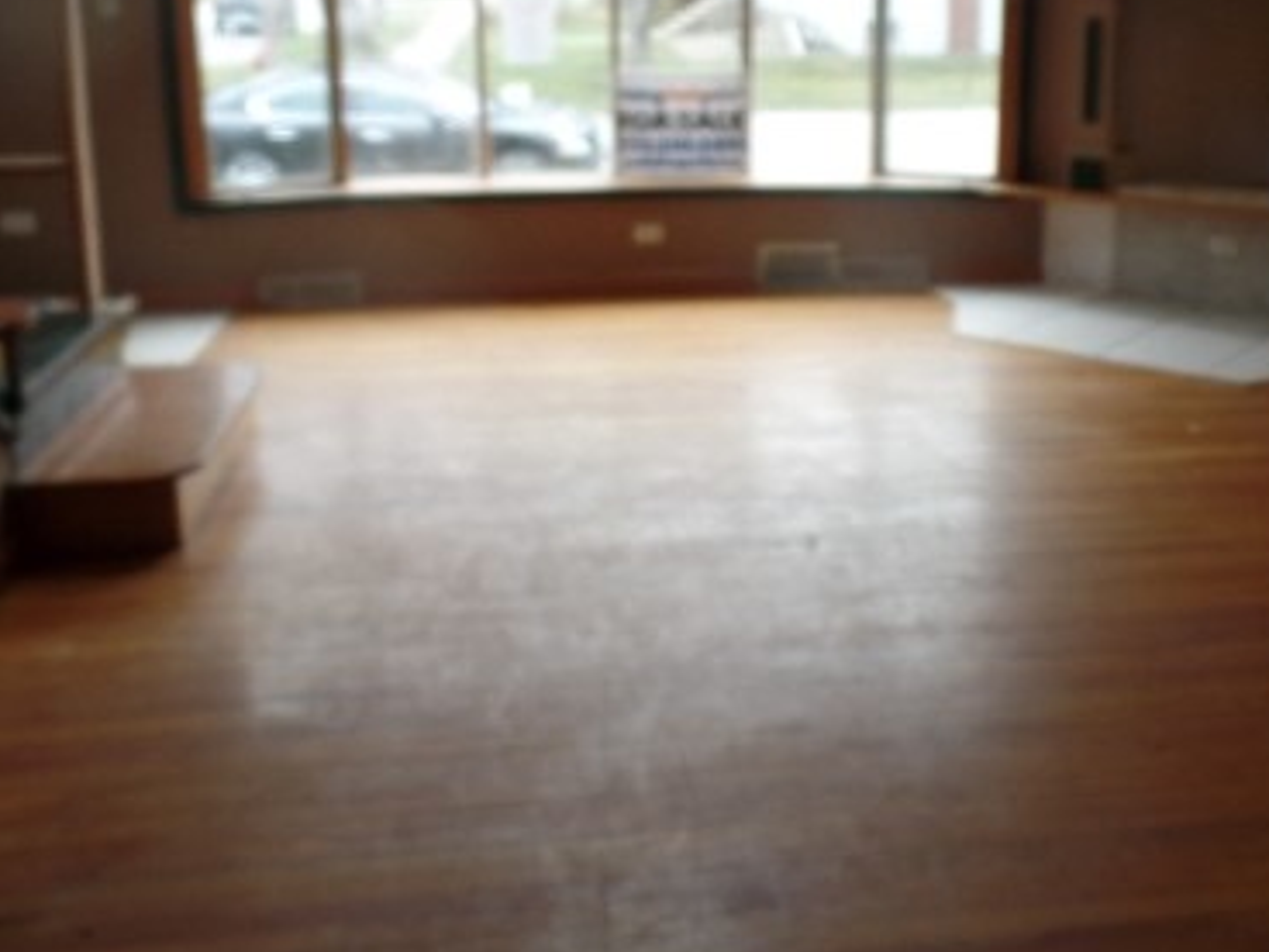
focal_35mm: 40
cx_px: 824
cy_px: 276
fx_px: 1466
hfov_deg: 46.2
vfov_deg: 35.4
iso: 80
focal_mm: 4.1
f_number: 3.2
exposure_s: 1/45
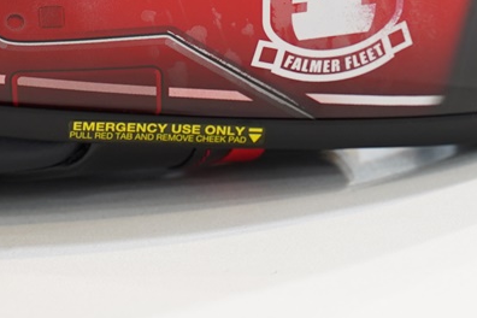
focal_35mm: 241
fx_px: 3193
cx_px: 99
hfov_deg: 8.5
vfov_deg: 5.6
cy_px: -287
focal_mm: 53
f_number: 3.2
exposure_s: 1/125
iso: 500
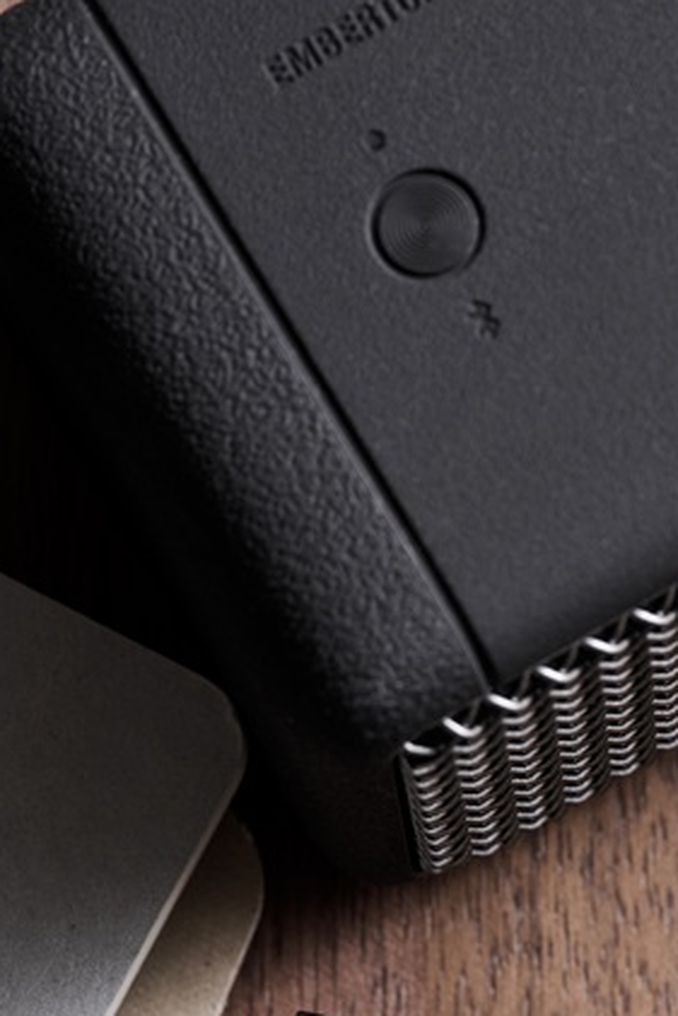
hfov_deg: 4.6
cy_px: 1407
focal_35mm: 299
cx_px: 200
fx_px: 8439
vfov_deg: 6.8
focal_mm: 105
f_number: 7.1
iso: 64
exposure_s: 1/125
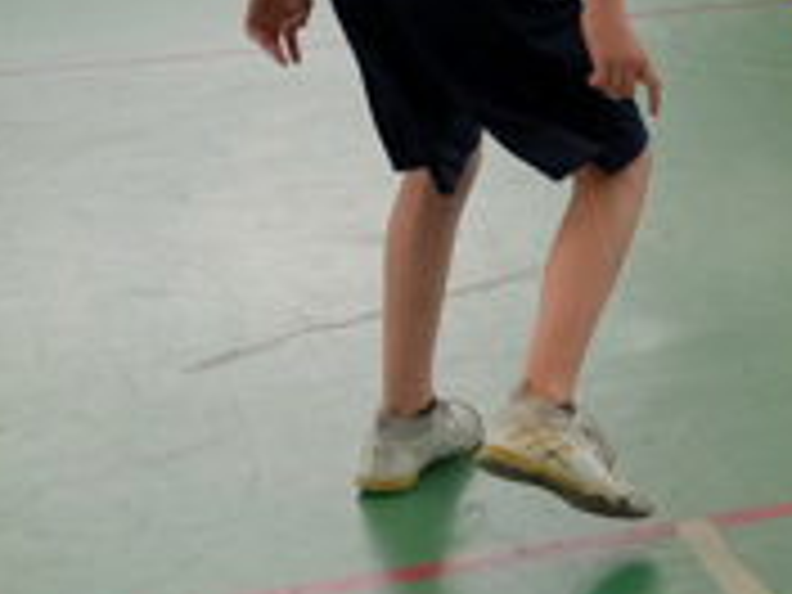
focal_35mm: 131
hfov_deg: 13.6
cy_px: -86
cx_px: 1386
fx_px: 2997
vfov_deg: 11.1
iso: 1600
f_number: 3.2
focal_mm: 21.4
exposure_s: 1/1000
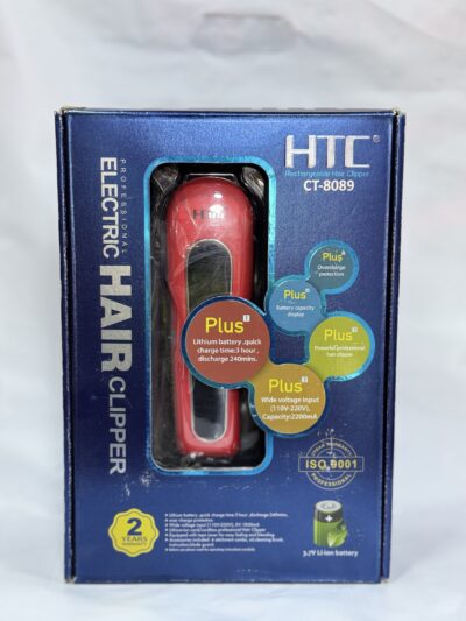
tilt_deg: -11.5
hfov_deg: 30.3
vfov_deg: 39.6
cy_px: 310
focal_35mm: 48
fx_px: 861
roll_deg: -0.4
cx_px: 233
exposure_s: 1/100
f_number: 1.78
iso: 100
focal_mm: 6.76
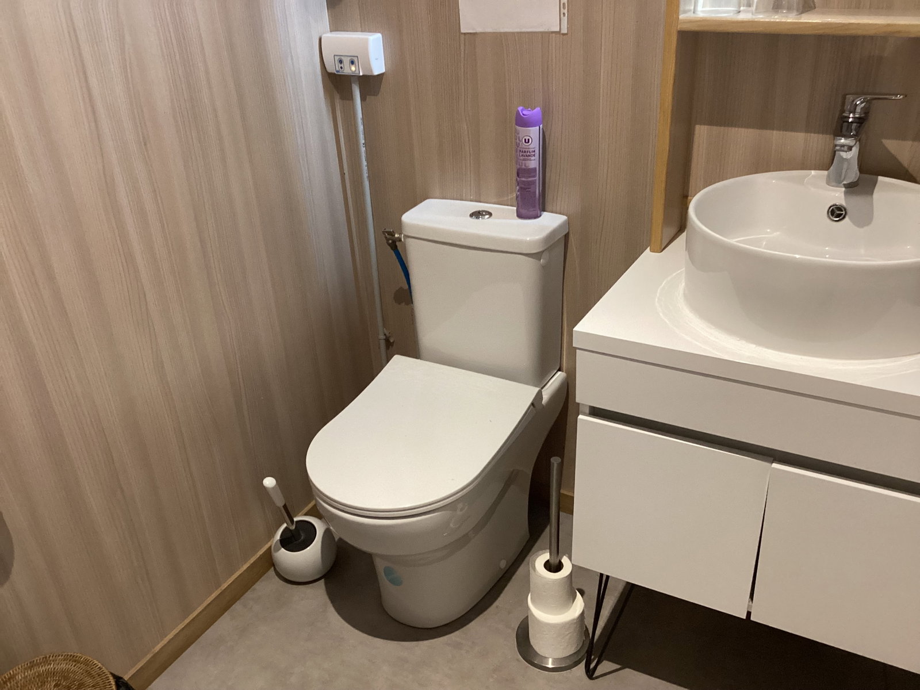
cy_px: 345
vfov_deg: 45.4
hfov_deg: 58.4
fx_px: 824
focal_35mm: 31
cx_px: 460
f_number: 2.4
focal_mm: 3.3
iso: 320
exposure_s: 1/60
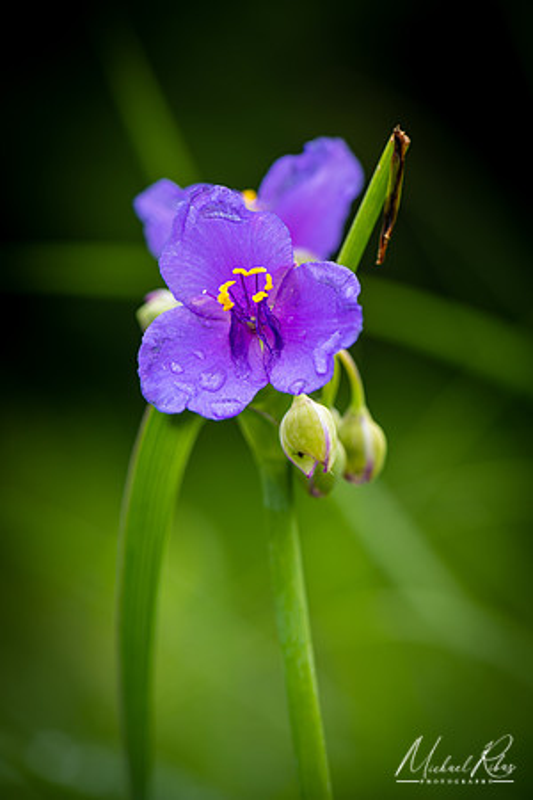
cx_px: 266
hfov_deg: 13.0
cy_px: 400
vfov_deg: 19.5
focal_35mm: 105
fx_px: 2332
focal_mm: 105
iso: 100
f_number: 8
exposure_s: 1/125
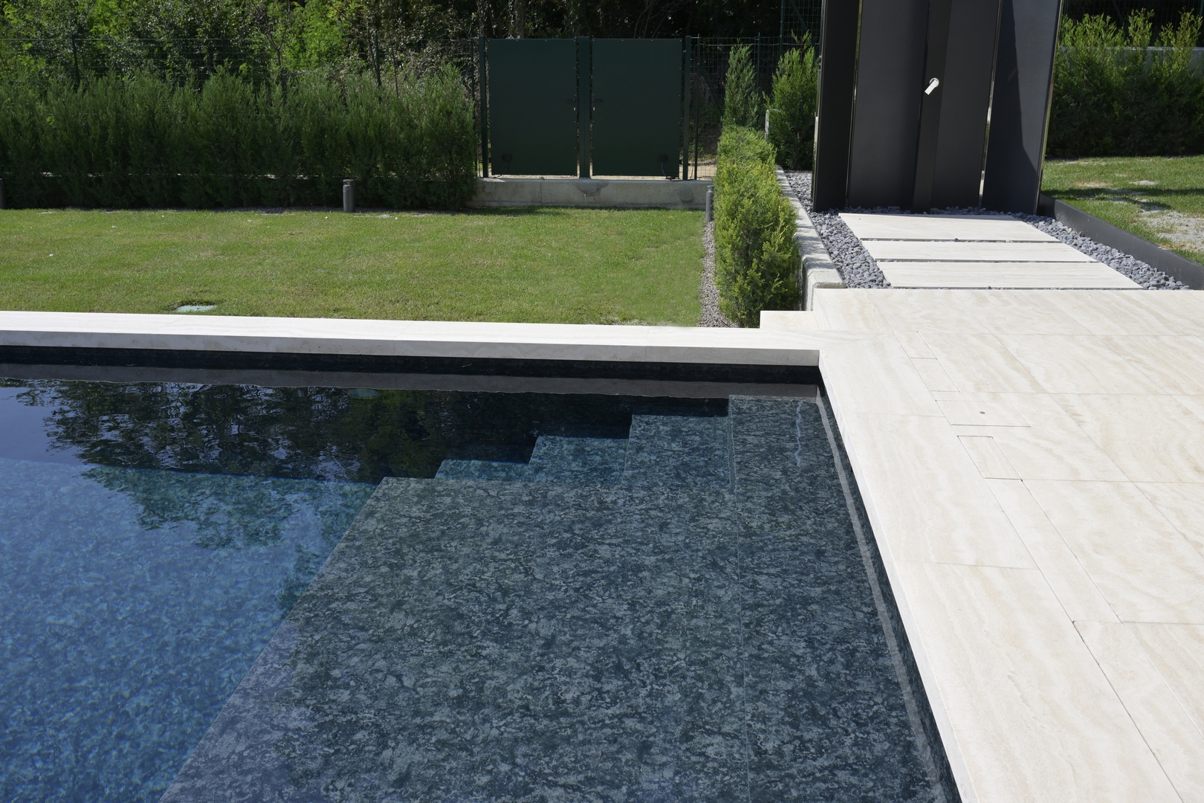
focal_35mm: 34
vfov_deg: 39.4
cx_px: 602
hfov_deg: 56.5
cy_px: 402
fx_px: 1120
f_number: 9
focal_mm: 33.5
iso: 100
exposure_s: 1/320
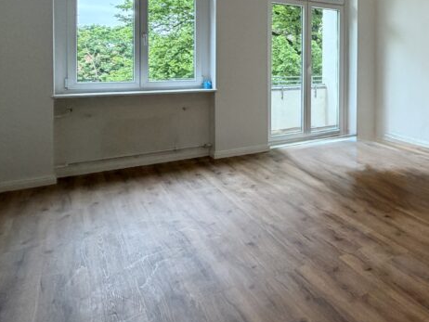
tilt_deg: -1.1
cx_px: 451
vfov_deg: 43.5
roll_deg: -0.4
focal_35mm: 31
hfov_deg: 46.3
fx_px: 384
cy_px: 68
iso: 200
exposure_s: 1/50
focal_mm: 2.22
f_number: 2.2
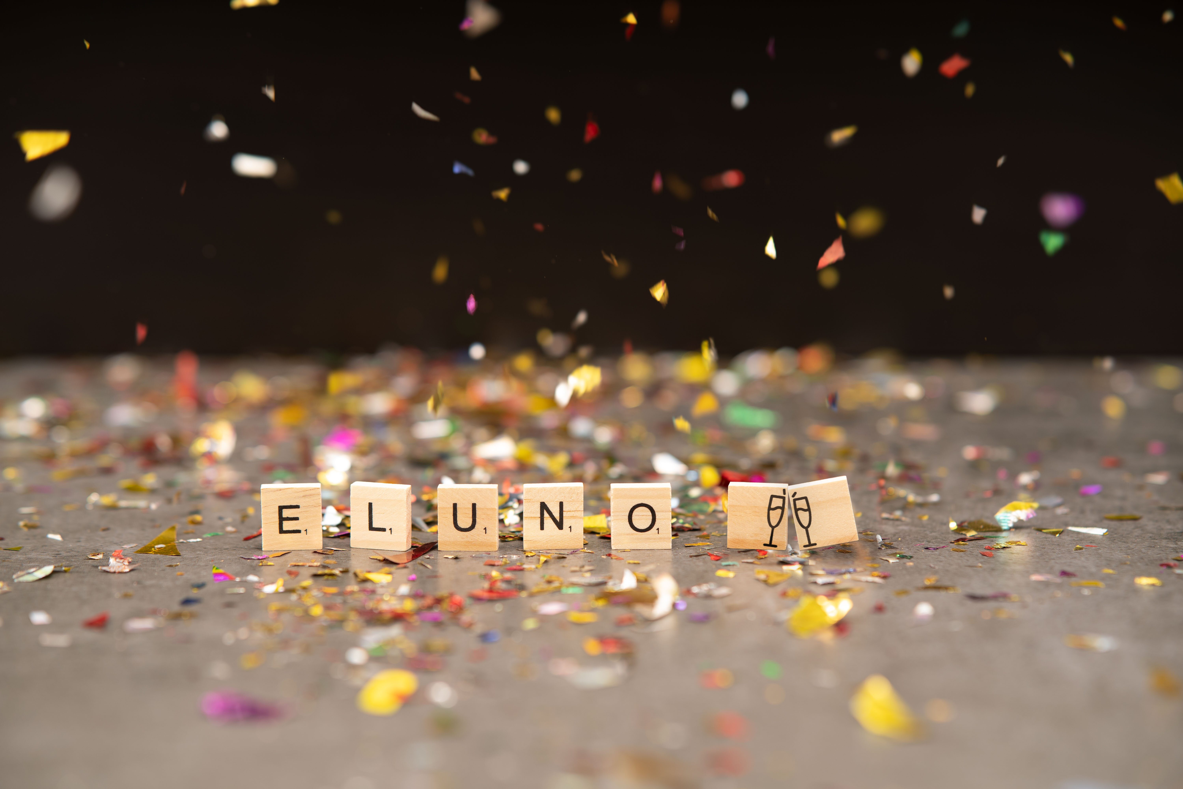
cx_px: 592
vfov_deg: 16.1
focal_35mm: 85
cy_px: 394
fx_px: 2793
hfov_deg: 23.9
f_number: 2.5
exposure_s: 1/160
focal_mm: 85
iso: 50
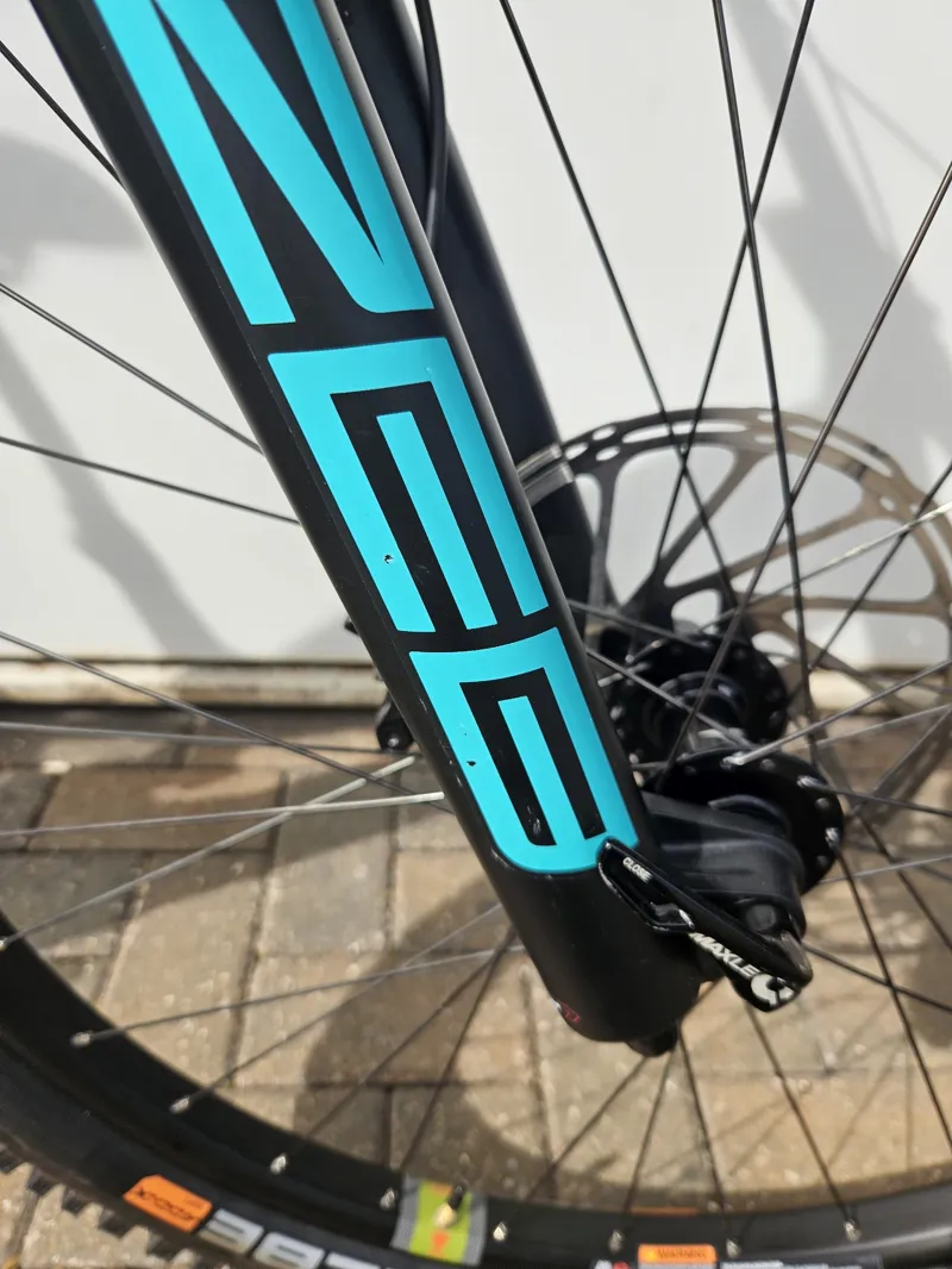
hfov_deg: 58.9
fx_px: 843
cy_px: 634
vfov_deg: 73.9
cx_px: 476
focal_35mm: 23
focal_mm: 5.4
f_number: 1.8
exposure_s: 1/1250
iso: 25
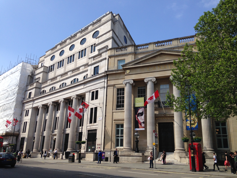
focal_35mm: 33
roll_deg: -2.5
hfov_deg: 55.4
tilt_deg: +16.5
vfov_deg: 42.9
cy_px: 89
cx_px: 118
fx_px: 226
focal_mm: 4.12
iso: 50
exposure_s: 1/1506
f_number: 2.4
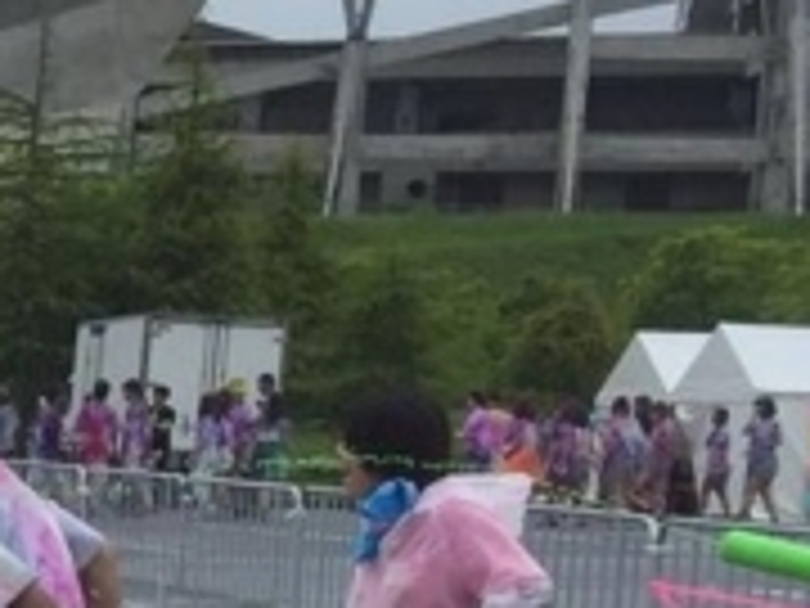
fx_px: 3861
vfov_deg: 8.7
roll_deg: -0.9
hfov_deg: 10.9
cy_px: 1063
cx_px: -842
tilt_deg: -9.2
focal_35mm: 165
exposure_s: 1/1364
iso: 32
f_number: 2.2
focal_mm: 4.15
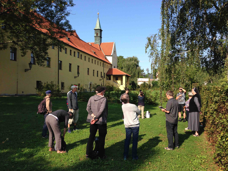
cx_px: 114
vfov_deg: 42.9
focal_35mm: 33
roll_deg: -0.2
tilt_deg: +3.1
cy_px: 86
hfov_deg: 55.4
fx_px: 217
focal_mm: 4.12
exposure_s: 1/1178
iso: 50
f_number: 2.4
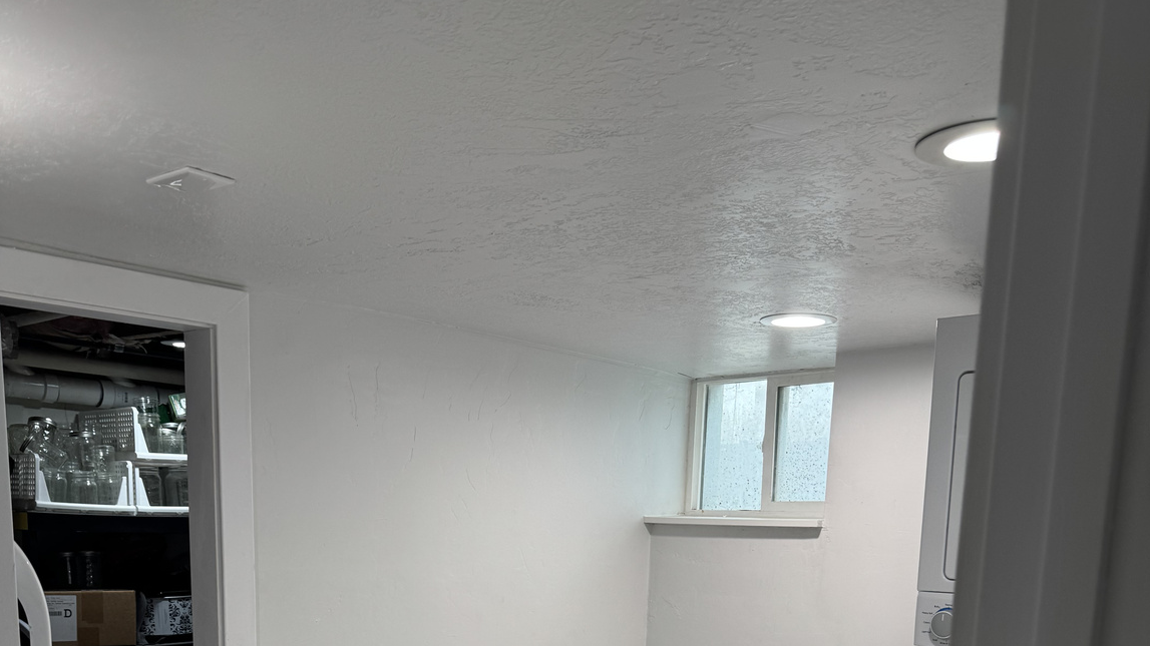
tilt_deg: -6.8
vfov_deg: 30.2
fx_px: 1067
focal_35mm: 35
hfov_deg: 56.6
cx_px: 576
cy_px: 711
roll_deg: -0.3
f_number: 1.78
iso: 100
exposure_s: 1/123
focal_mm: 6.76
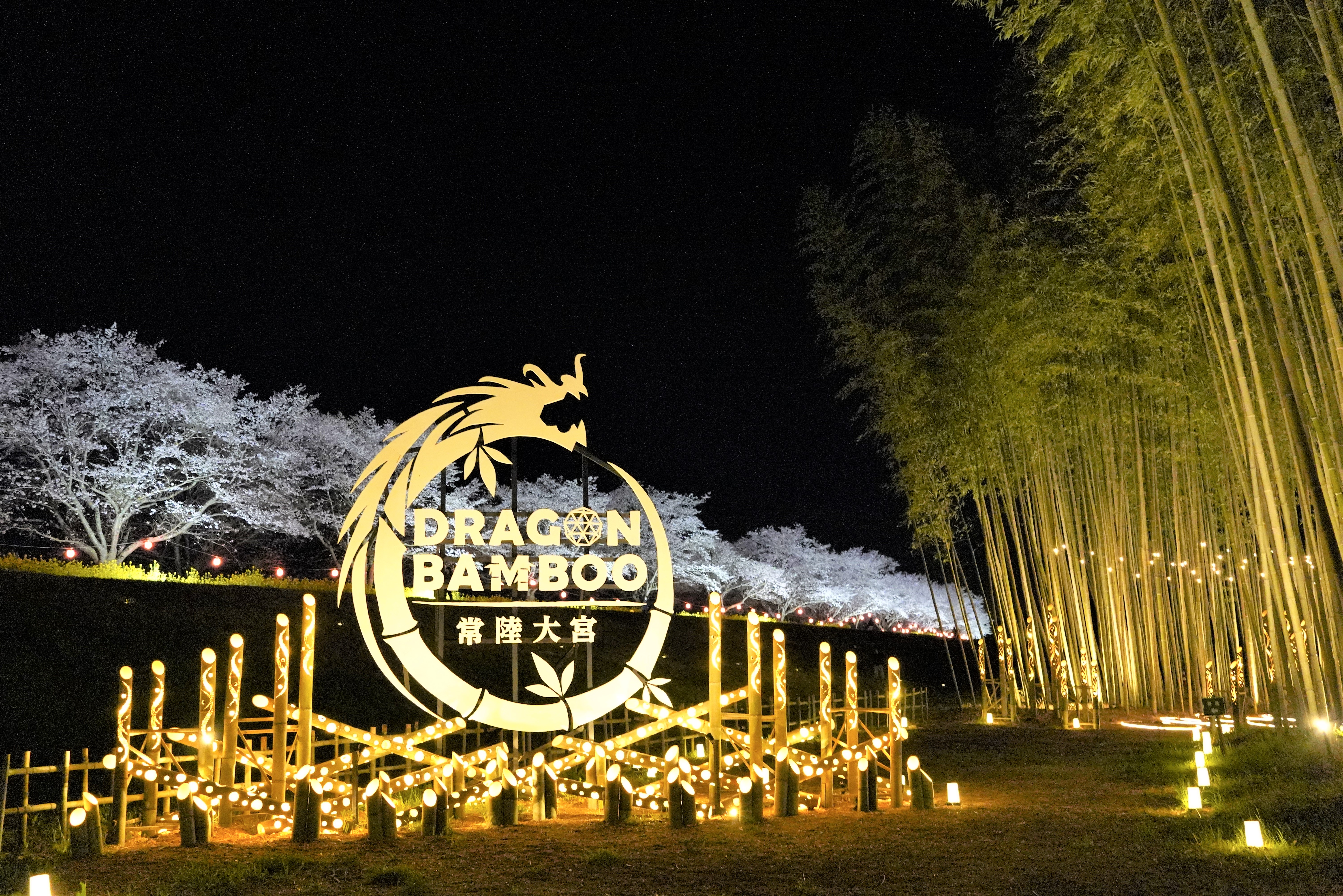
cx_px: 672
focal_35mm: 36
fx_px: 1343
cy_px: 448
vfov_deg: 36.9
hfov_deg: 53.1
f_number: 5
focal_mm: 36
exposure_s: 1/60
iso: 12800
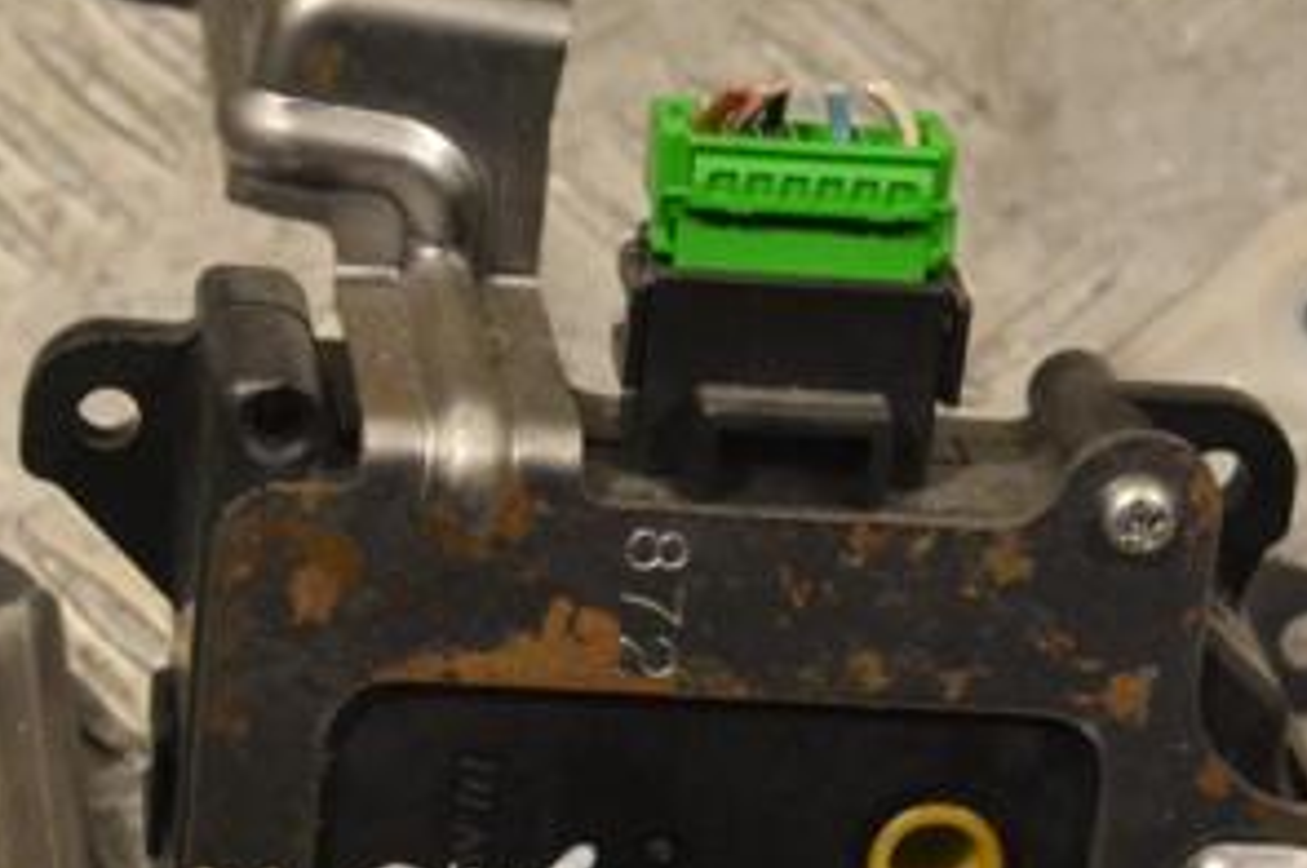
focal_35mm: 168
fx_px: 6093
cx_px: 603
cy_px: 571
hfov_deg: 12.2
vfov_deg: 8.1
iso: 3200
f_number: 10
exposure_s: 1/400
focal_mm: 55
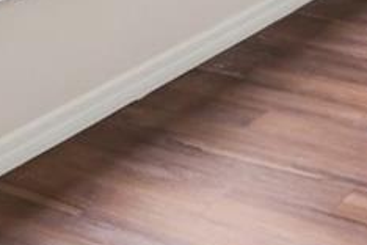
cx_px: 265
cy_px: -352
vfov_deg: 10.2
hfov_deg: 17.6
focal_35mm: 116
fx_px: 1182
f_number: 8
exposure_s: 1/100
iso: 400
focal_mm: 17
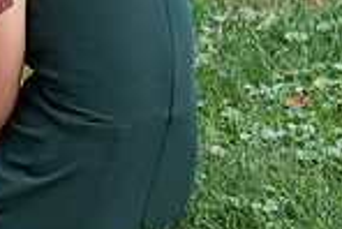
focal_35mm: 293
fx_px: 2786
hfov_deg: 6.8
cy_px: -163
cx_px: -280
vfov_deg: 4.7
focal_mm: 66
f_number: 4.5
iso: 1000
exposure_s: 1/400
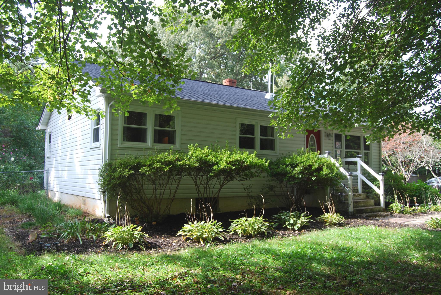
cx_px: 220
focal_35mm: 30
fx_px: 368
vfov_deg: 43.7
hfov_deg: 61.9
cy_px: 148
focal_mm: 20
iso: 180
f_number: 5.6
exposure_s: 1/125
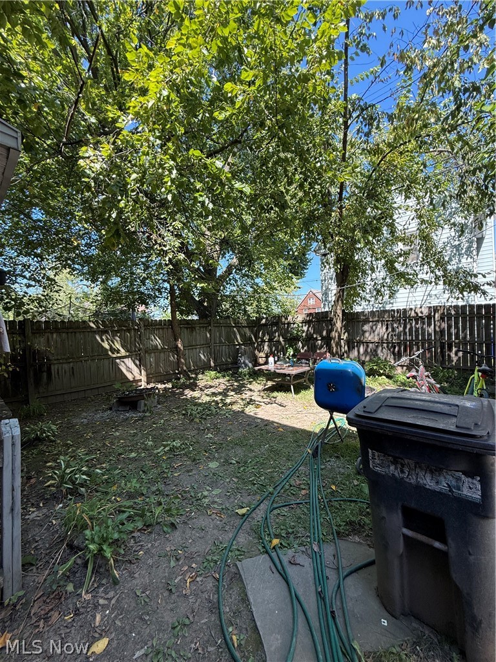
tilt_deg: +0.4
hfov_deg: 85.7
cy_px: 331
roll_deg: +1.4
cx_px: 248
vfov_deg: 102.1
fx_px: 267
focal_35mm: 14
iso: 64
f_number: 2.2
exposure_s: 1/290
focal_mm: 2.22
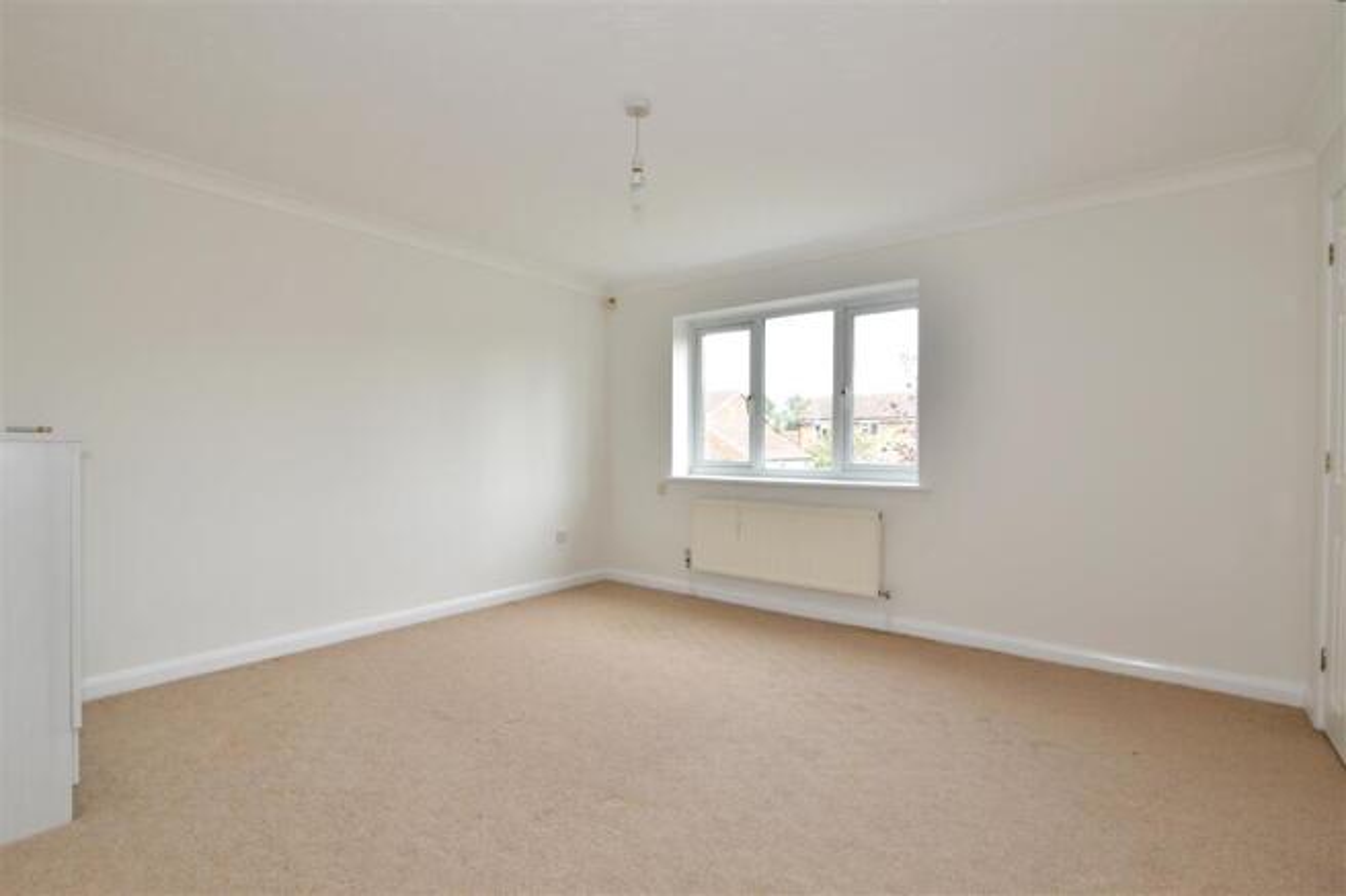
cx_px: 673
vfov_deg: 77.3
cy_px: 448
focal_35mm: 15
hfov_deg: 100.4
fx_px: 561
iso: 160
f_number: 7.1
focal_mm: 10
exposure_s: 1/25
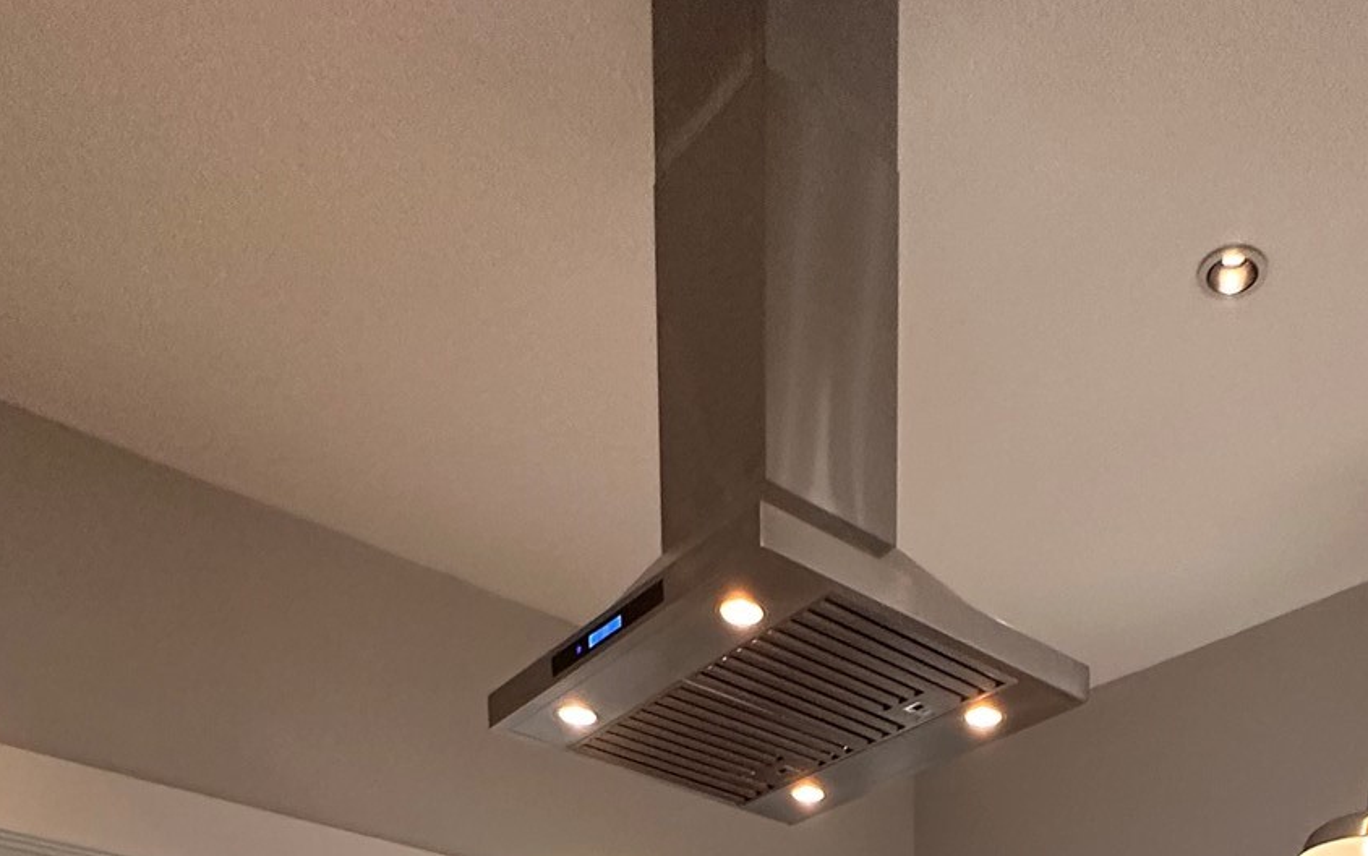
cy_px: 1545
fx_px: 1343
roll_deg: -2.6
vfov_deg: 21.8
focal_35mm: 36
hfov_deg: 52.4
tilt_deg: -10.5
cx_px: 968
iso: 250
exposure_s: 1/60
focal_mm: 2.22
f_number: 2.2
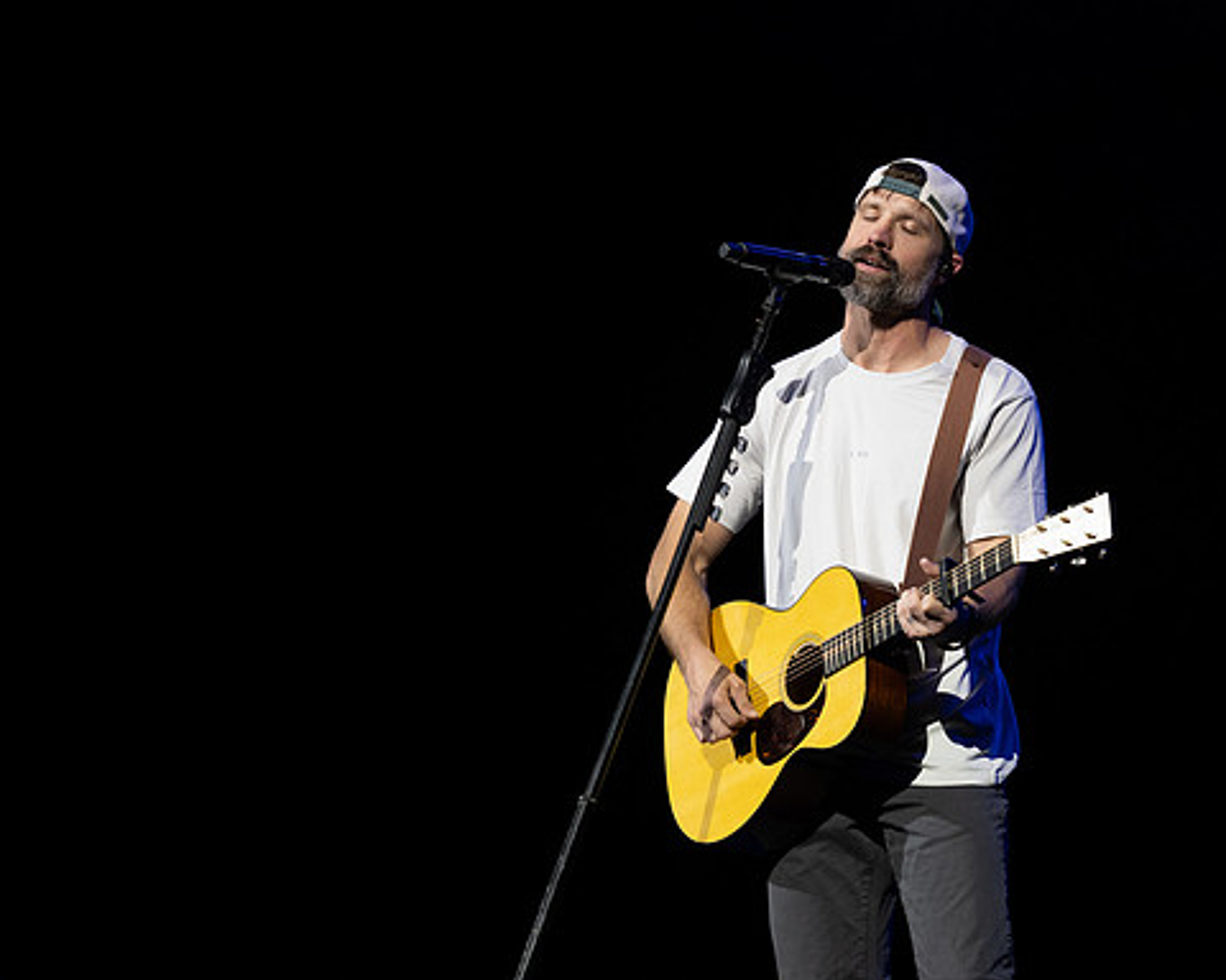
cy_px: 489
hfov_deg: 11.0
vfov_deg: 8.8
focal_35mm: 176
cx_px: 692
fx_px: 6386
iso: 1600
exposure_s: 1/800
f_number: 2.8
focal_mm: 155
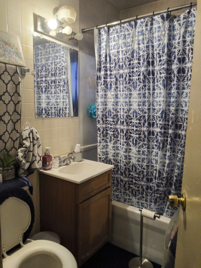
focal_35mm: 25
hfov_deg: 54.9
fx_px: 194
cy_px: 134
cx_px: 100
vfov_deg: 69.4
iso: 320
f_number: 2
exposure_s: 1/100
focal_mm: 3.08
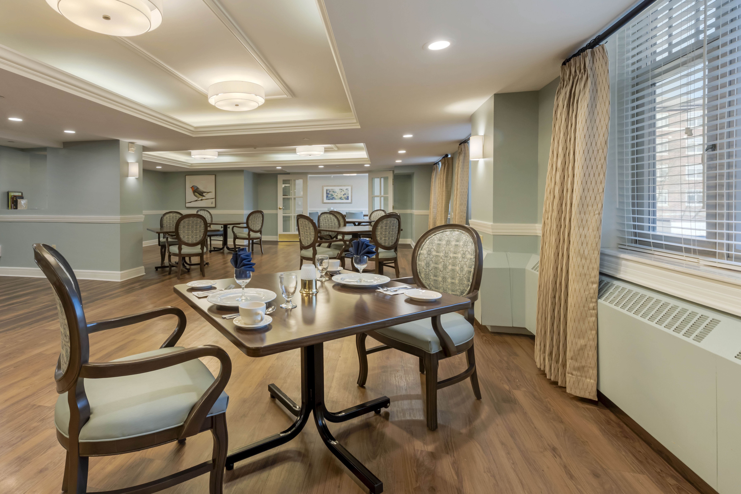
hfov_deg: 104.3
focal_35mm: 14
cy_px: 247
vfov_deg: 81.2
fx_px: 288
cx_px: 370
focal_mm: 14
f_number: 10
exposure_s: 1/80
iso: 400
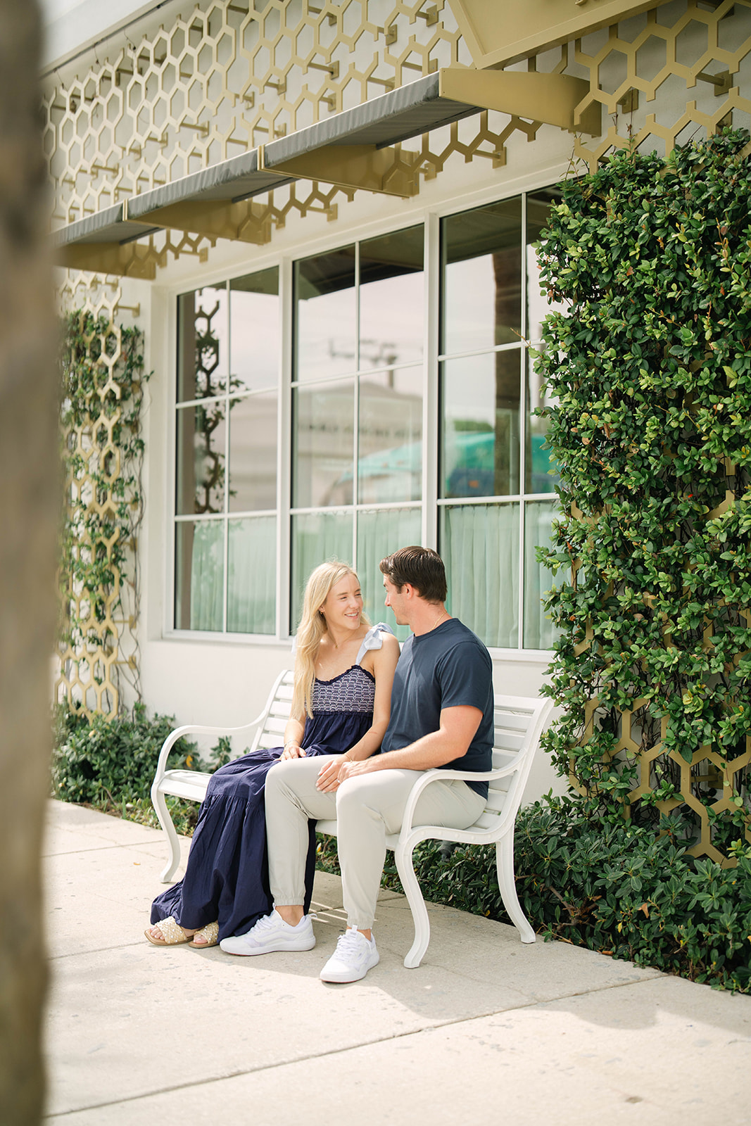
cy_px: 563
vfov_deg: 39.6
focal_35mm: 50
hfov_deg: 27.0
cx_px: 376
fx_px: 1564
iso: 250
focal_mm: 50
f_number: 1.2
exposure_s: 1/8000
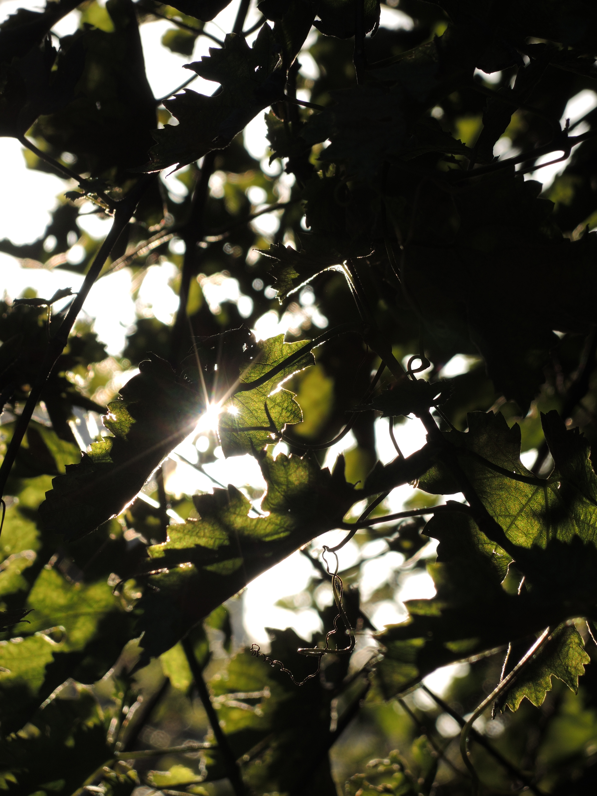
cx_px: 298
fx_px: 4599
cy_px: 398
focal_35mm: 200
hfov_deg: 7.4
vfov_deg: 9.9
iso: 80
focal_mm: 42.8
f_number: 4
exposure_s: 1/640
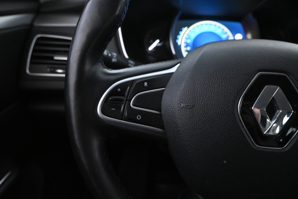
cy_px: 100
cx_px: 149
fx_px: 236
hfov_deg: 64.6
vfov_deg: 45.7
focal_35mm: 28
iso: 6400
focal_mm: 19
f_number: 5
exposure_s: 1/40
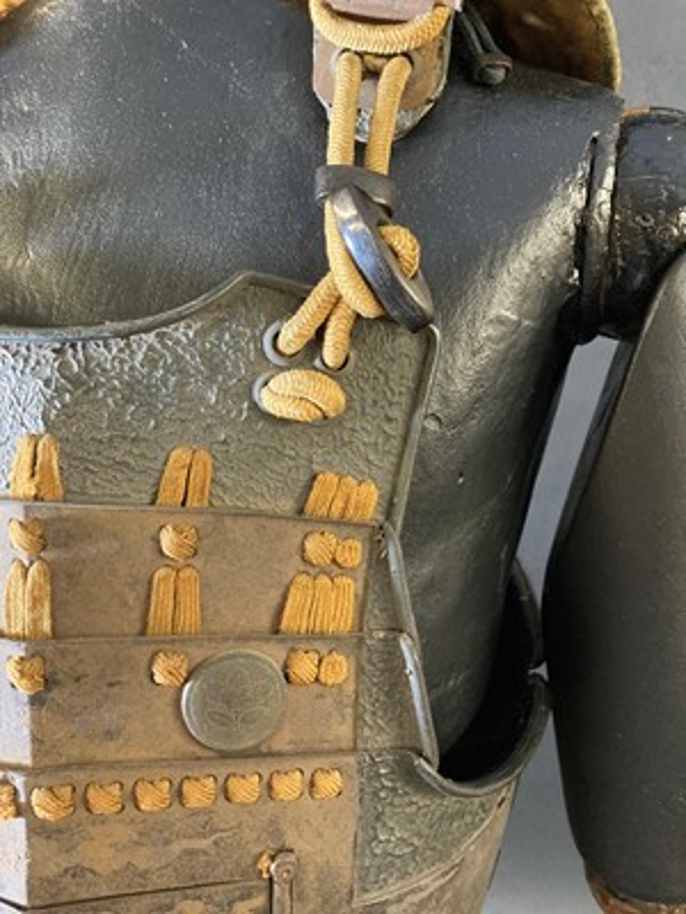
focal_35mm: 28
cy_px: 457
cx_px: 343
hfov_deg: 49.7
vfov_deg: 63.4
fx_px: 740
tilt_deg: -19.1
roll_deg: +0.7
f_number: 1.8
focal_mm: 3.99
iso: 400
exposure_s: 1/25
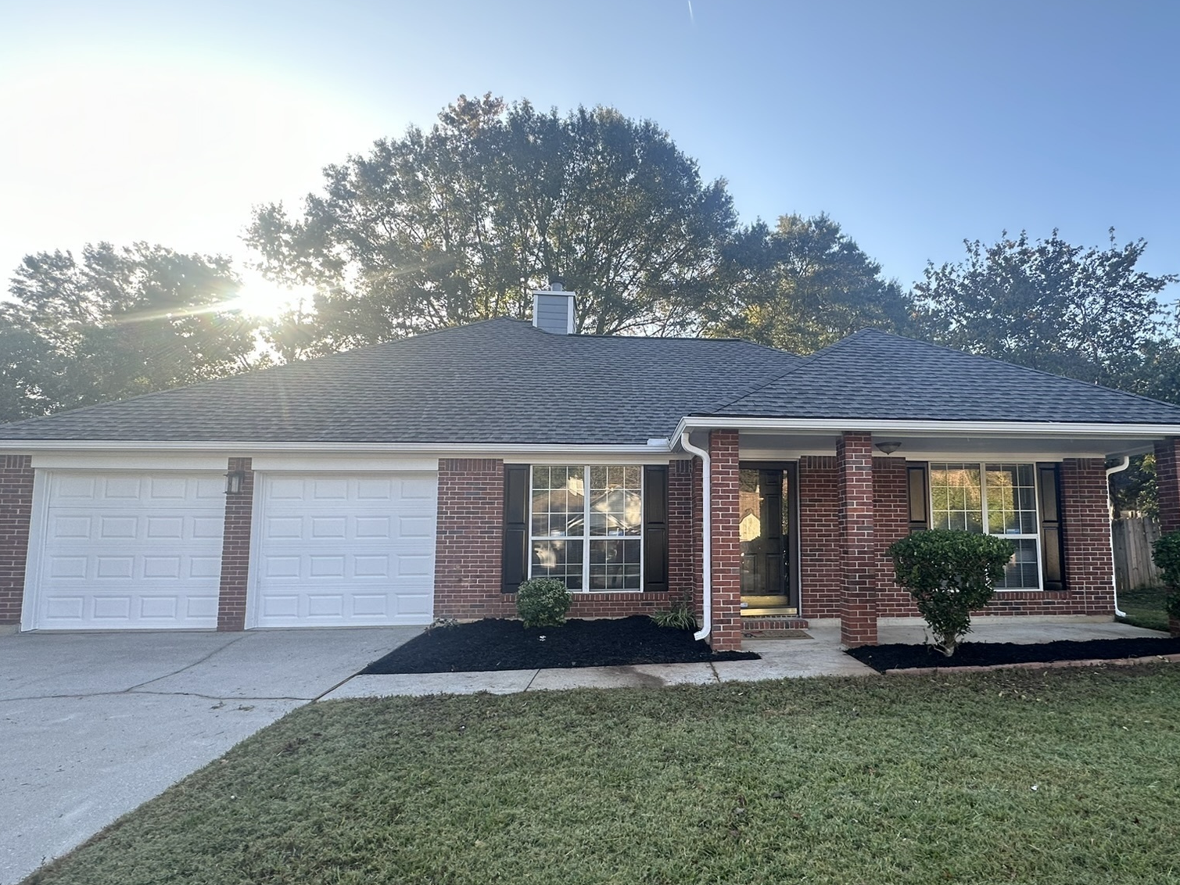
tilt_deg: +6.4
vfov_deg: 68.6
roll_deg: +0.1
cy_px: 476
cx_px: 686
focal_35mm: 19
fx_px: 648
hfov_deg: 84.0
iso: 40
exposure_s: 1/156
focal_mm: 2.22
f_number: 2.2
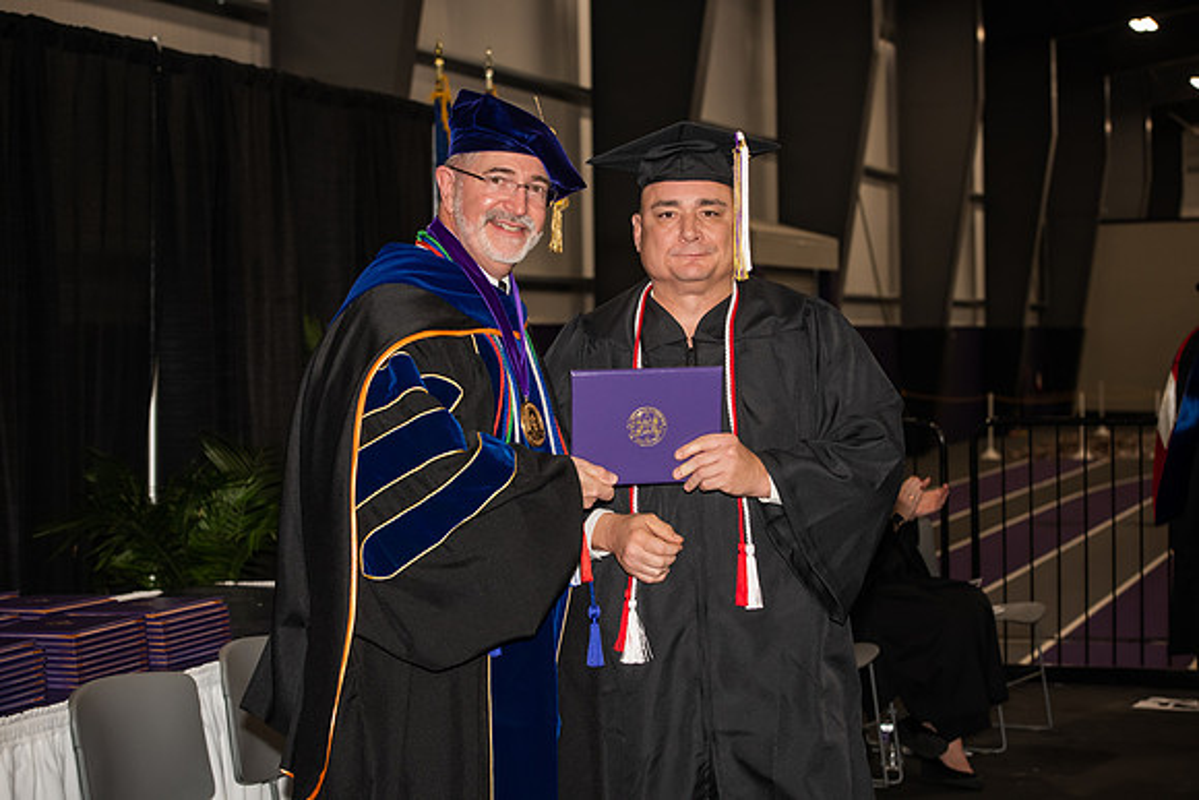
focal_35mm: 70
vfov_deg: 19.5
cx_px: 600
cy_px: 400
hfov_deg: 28.8
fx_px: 2332
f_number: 5.6
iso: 1000
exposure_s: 1/200
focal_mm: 70
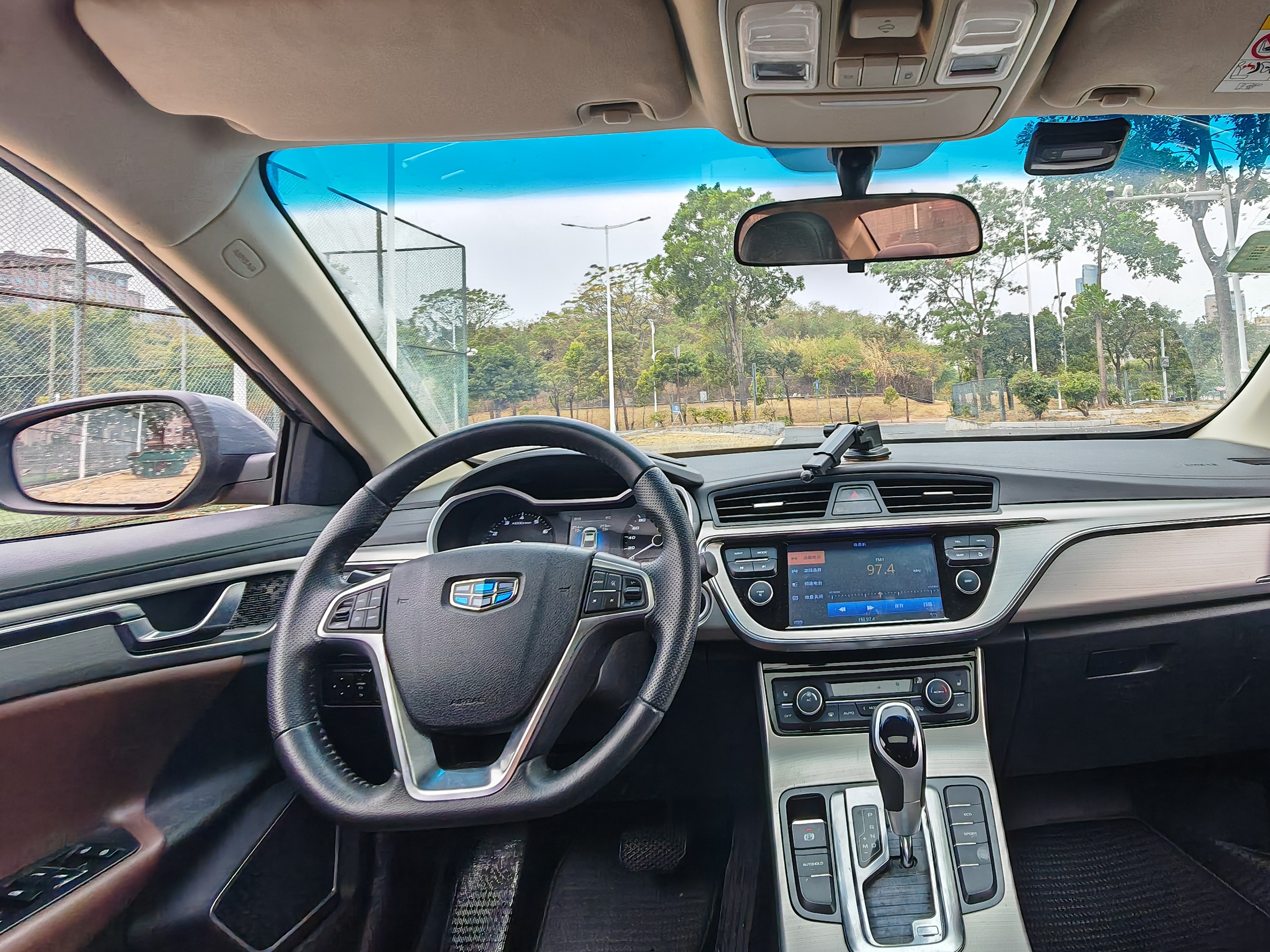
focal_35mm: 20
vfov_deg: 64.8
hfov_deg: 79.5
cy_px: 344
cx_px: 829
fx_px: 734
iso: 50
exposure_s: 1/50
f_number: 2
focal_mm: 1.82
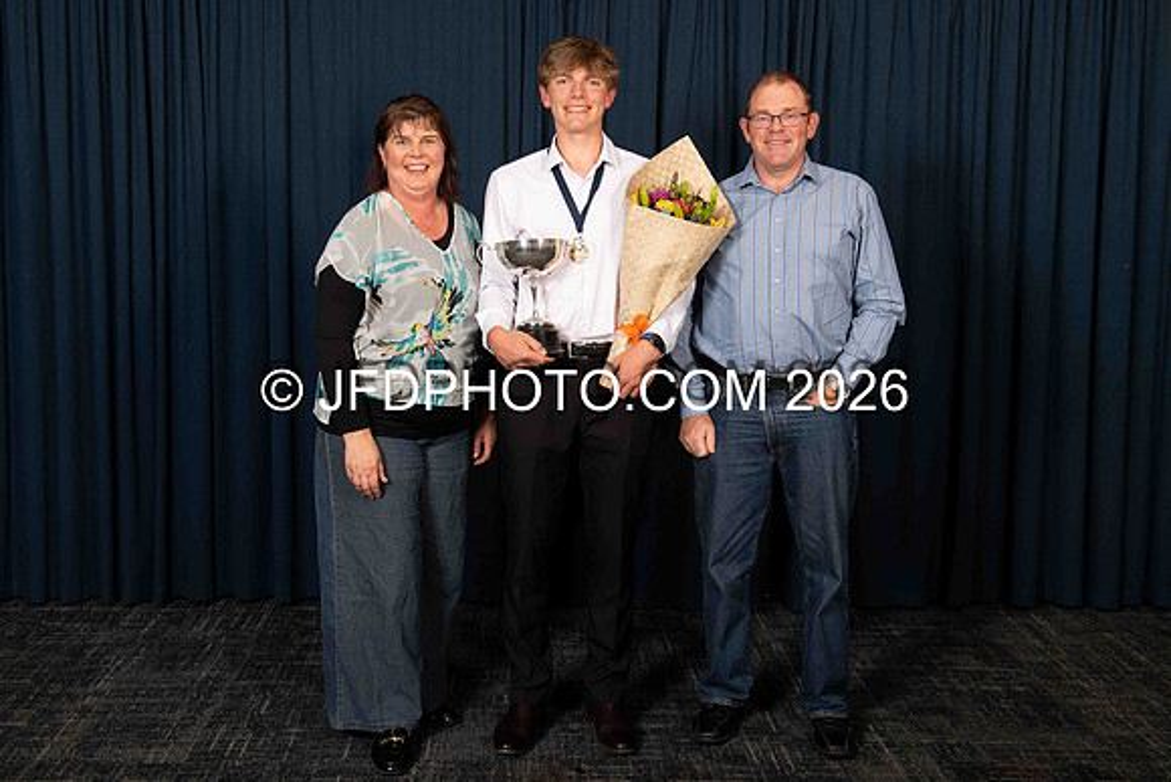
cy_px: 353
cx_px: 539
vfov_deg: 29.9
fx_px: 1461
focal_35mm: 45
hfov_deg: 43.6
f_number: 5.6
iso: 200
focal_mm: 40
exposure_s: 1/250
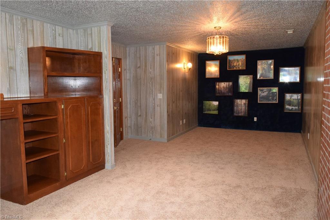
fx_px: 247
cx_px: 165
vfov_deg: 47.9
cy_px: 110
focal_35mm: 27
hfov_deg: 67.4
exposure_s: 1/60
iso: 3200
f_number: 7.1
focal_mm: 18
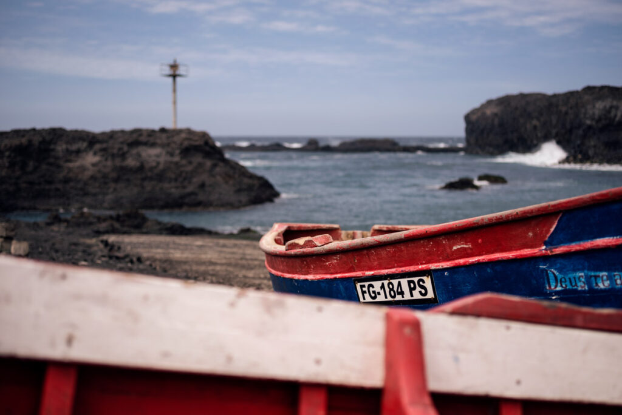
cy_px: 208
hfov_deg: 39.6
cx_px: 311
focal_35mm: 50
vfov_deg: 27.0
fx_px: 864
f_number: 3.5
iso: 100
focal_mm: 50
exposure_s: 1/1600
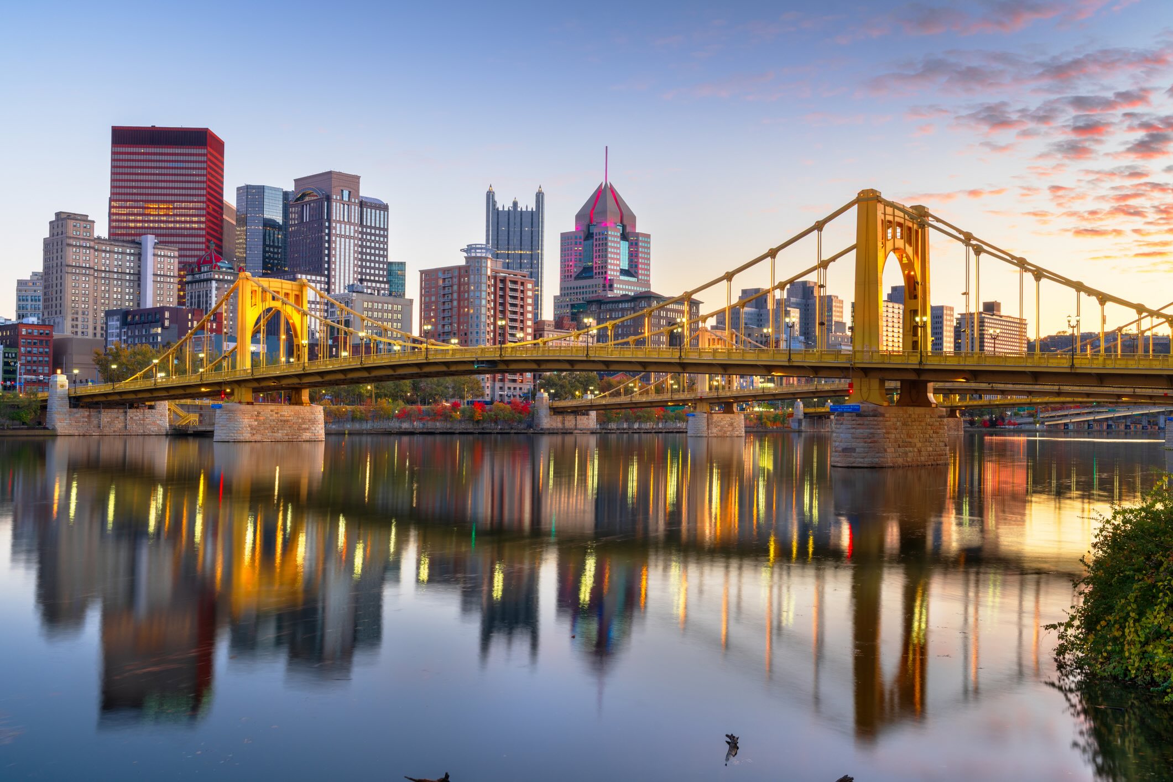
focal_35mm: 35
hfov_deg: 54.4
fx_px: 1140
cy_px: 391
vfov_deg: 37.9
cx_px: 586
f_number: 11
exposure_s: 20
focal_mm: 35
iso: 100
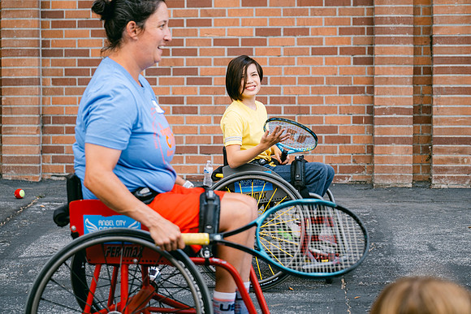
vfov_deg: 12.8
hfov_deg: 19.1
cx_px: 236
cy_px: 157
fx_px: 1400
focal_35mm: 107
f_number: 2.8
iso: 160
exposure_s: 1/210
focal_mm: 71.5
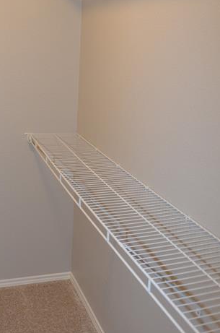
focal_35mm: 45
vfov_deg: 43.5
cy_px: 134
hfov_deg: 29.7
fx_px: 415
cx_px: 95
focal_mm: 18
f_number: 4
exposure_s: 1/60
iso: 500
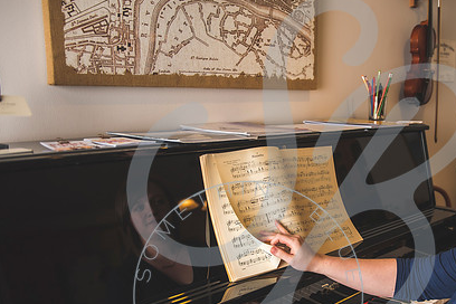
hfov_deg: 47.4
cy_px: 202
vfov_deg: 33.1
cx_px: 318
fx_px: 507
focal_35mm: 40
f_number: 2.8
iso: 100
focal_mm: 27
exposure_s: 1/125
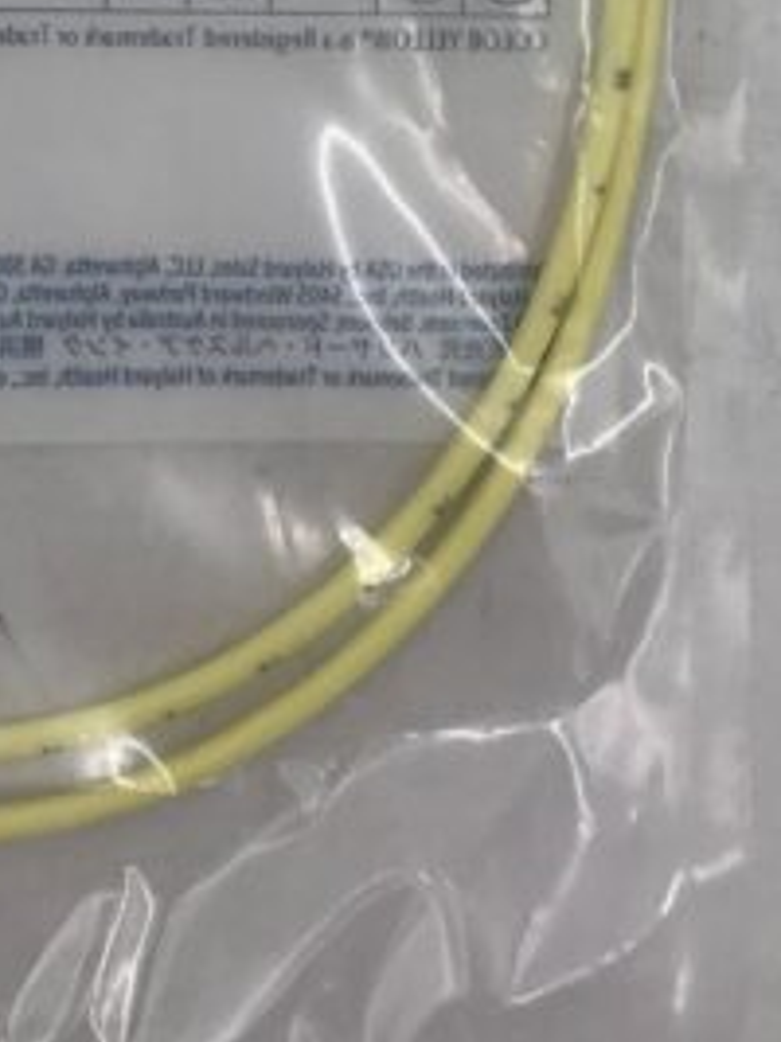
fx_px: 2529
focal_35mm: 84
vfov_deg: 21.1
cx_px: -4
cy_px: -328
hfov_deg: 17.2
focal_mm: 3.99
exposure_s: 1/322
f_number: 1.8
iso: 20
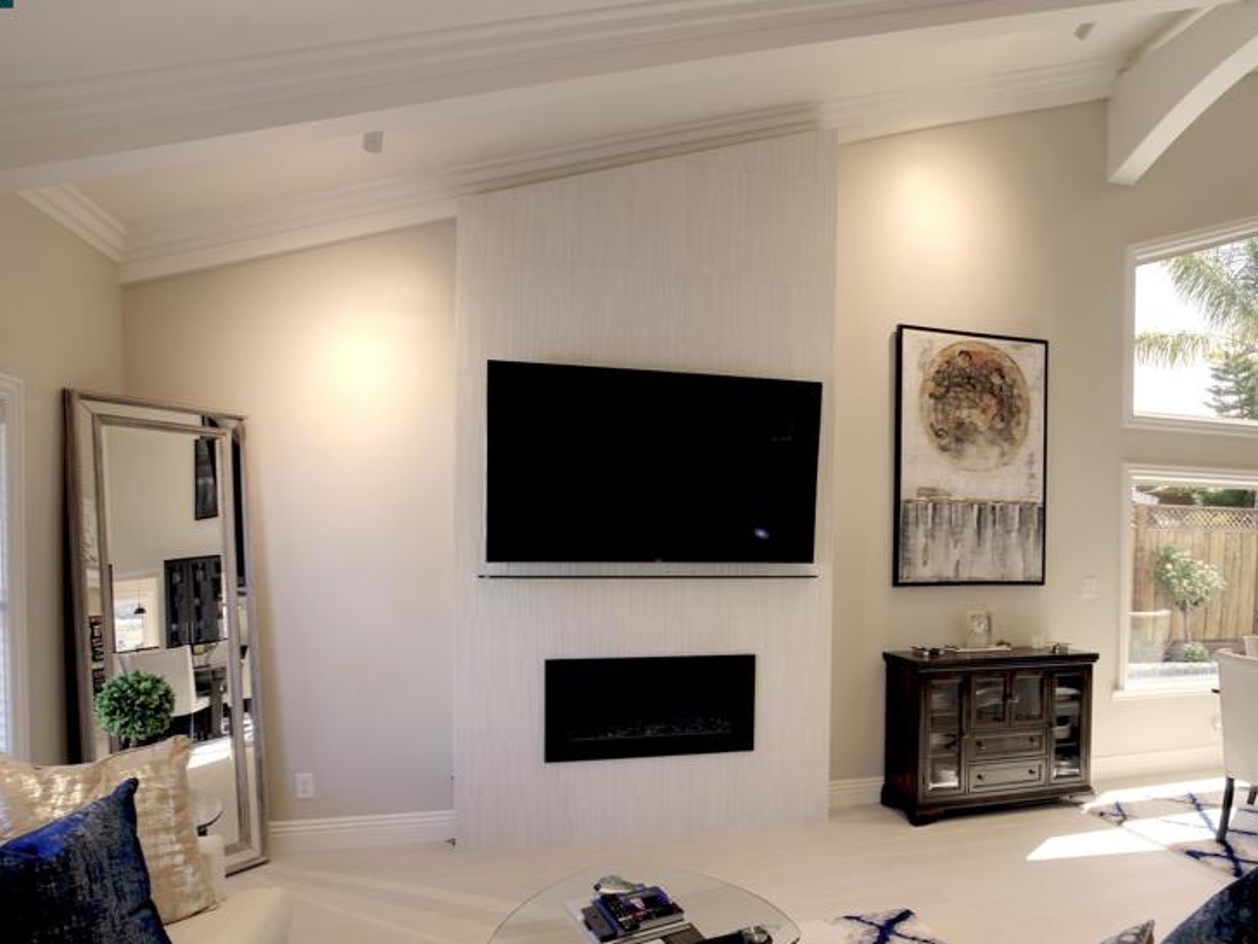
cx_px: 783
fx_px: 836
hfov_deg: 72.7
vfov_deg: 58.4
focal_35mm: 23
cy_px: 571
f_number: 5.6
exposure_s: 1/10
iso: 100
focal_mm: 17
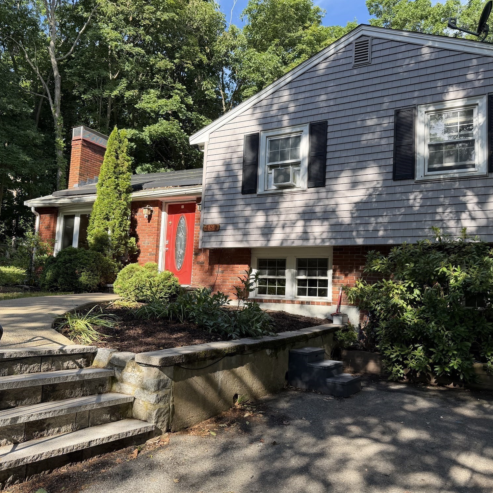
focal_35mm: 29
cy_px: 252
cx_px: 254
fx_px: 467
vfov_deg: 55.6
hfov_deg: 55.6
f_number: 1.78
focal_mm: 6.76
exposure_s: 1/1060
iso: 100
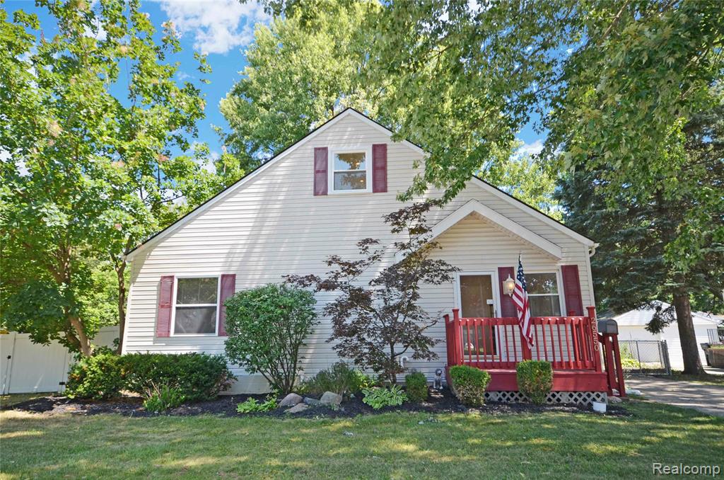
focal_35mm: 22
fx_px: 441
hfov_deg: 78.7
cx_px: 362
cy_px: 240
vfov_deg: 57.0
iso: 100
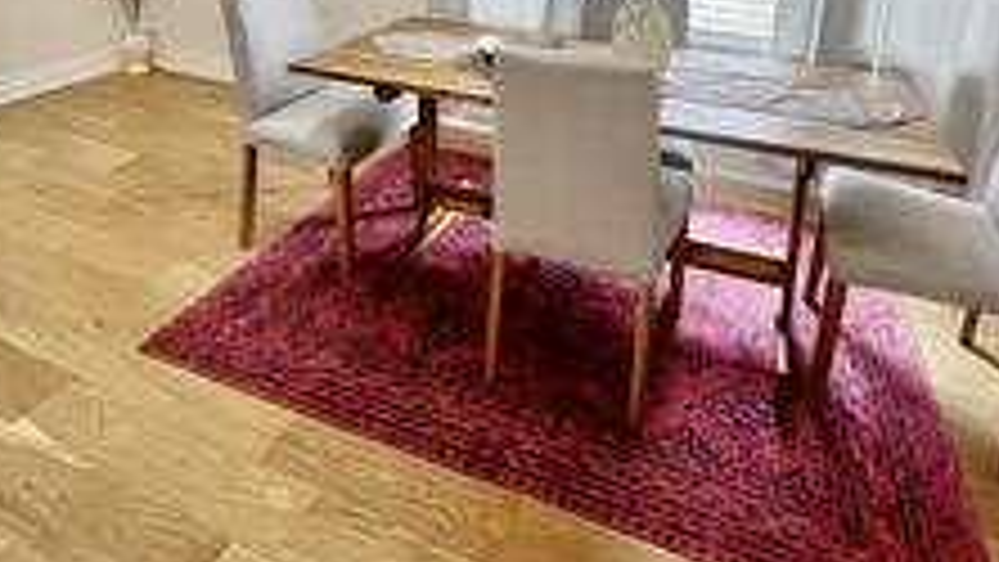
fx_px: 609
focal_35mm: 23
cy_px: 0
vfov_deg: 42.7
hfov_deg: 78.6
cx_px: 522
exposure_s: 1/120
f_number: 1.8
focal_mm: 1.57
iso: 100
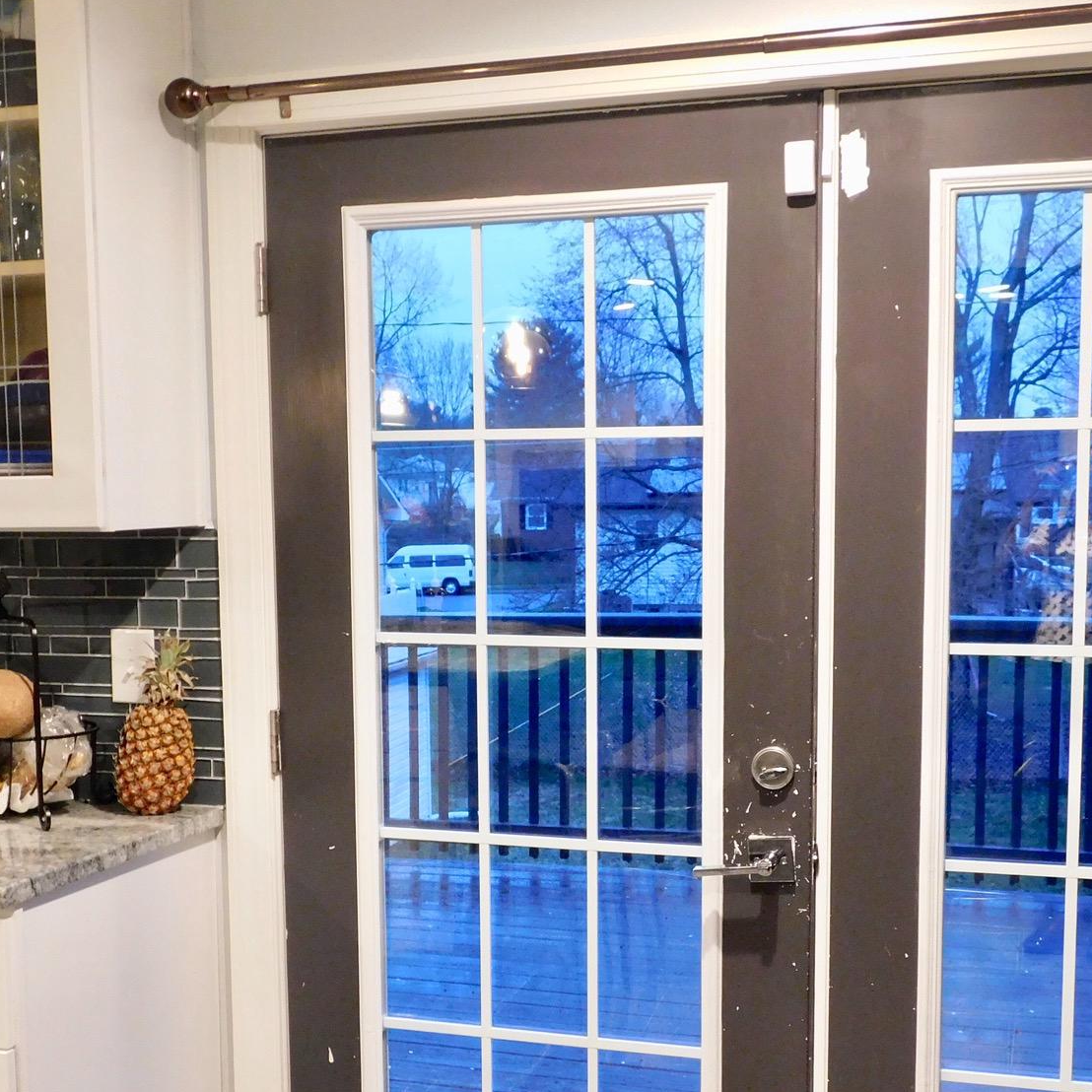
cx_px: 486
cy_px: 701
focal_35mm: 49
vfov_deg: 34.4
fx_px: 1749
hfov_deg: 34.6
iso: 400
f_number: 3.2
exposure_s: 1/10
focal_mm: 5.3
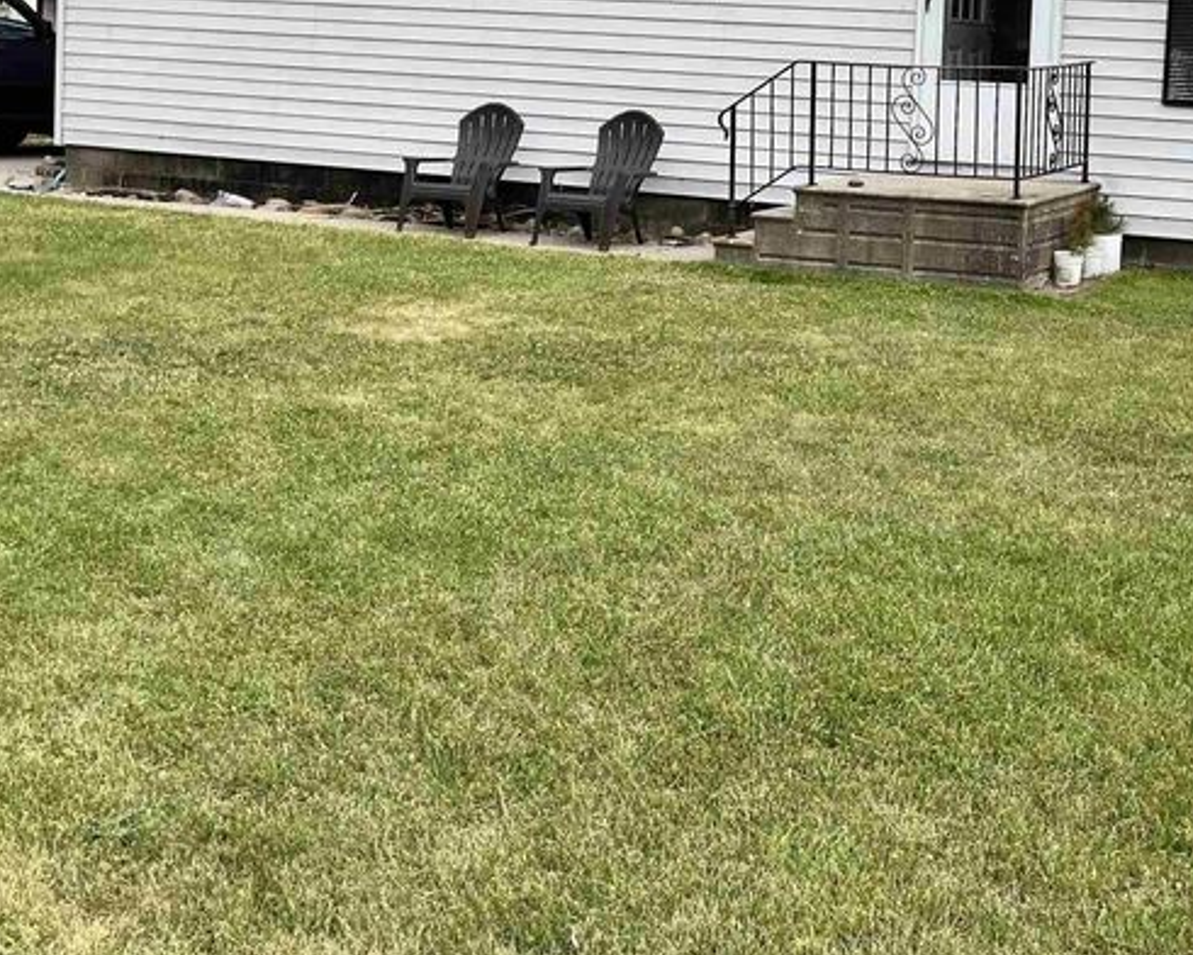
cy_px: 107
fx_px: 1871
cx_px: 840
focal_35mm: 53
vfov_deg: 27.6
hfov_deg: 34.9
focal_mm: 5.1
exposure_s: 1/833
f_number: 1.6
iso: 50
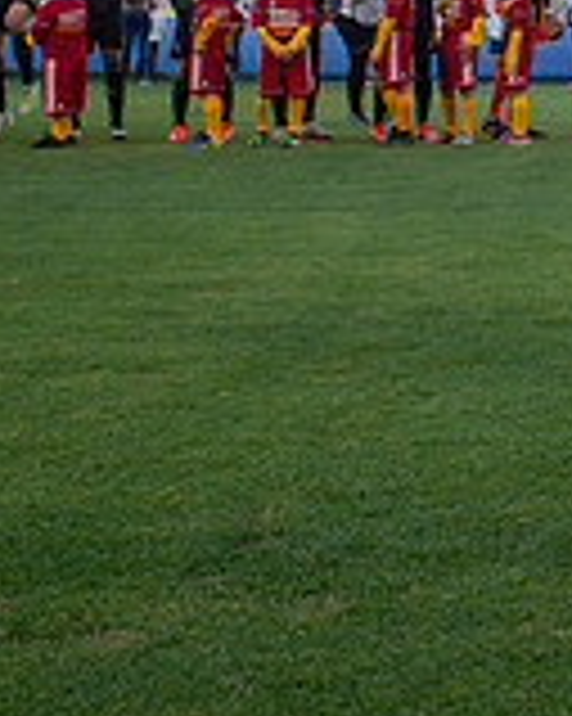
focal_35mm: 82
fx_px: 1737
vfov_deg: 21.9
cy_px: -101
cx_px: 964
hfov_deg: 16.3
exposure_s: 1/500
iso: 160
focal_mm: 24
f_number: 4.5
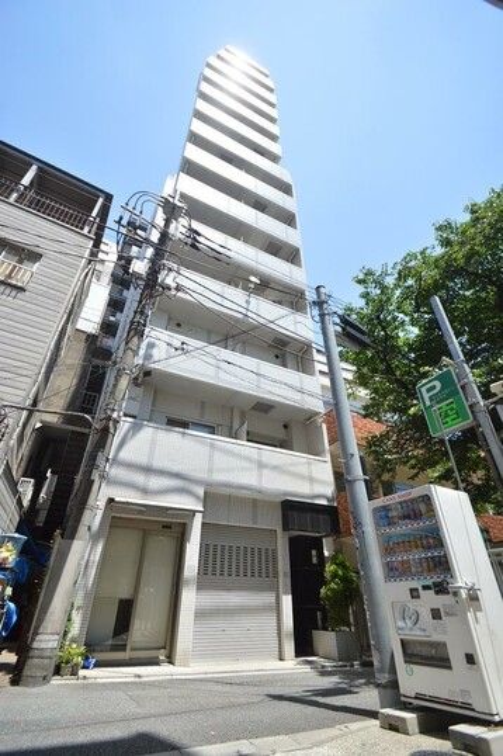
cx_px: 252
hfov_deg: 77.3
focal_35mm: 15
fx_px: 315
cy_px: 378
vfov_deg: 100.4
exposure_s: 1/500
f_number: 4.5
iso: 100
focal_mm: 10
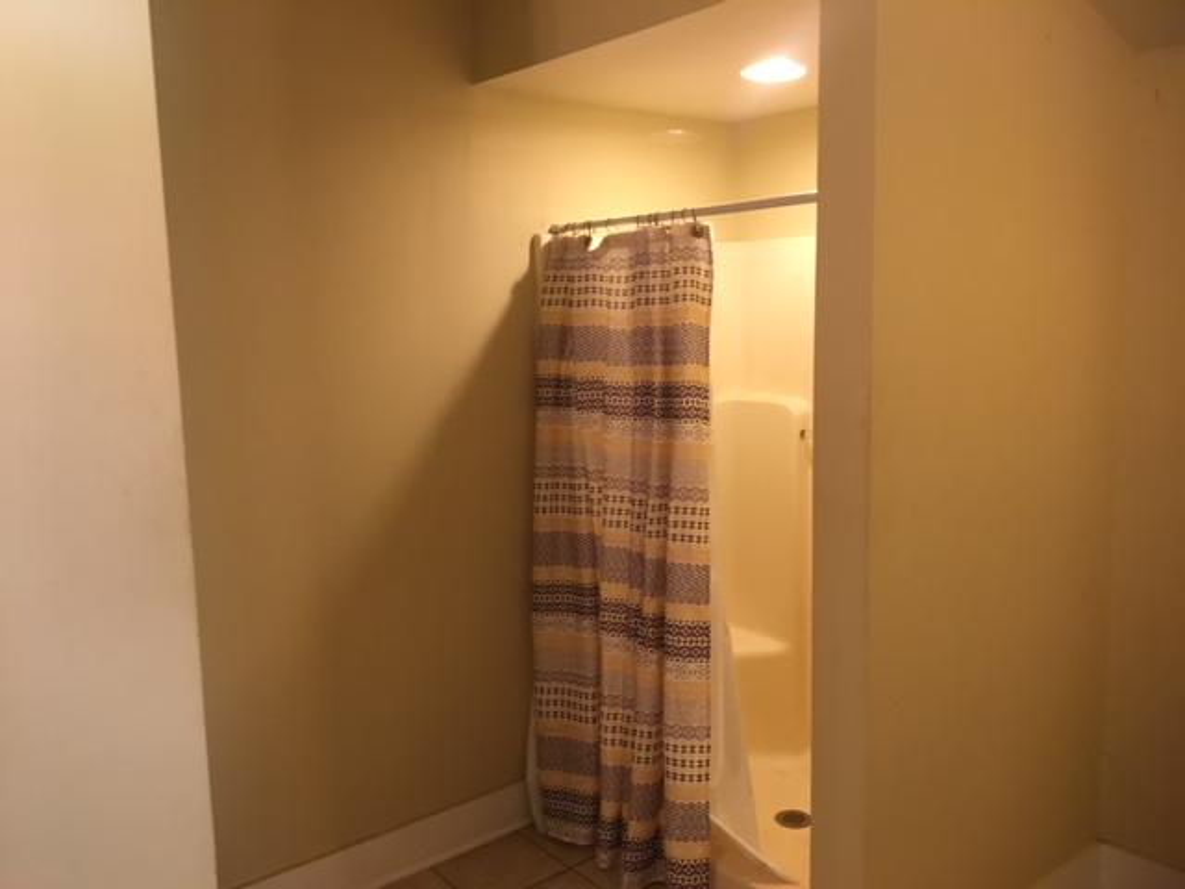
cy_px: 444
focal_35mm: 29
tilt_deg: -8.5
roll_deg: +1.4
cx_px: 592
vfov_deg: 48.2
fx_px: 993
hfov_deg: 61.7
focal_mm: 4.15
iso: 125
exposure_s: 1/33
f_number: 2.2
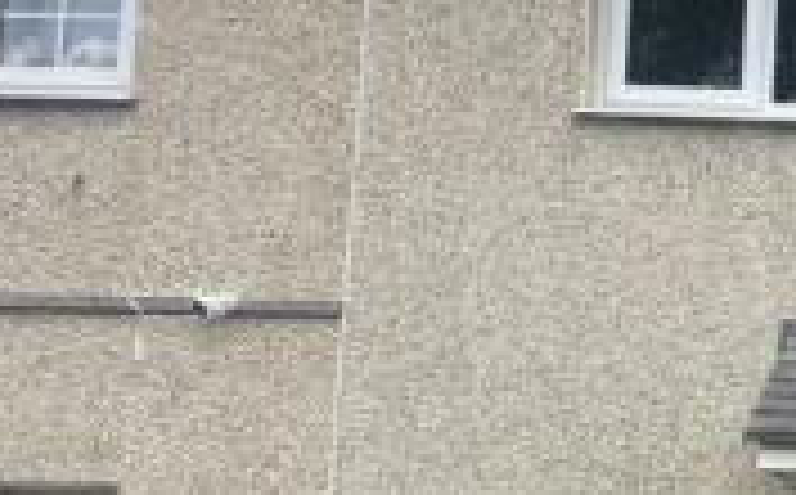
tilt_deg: +6.6
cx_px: 1284
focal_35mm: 91
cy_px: 335
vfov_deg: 14.3
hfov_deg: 19.2
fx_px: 1971
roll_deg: -0.1
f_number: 1.6
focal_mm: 4.2
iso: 32
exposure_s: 1/3040
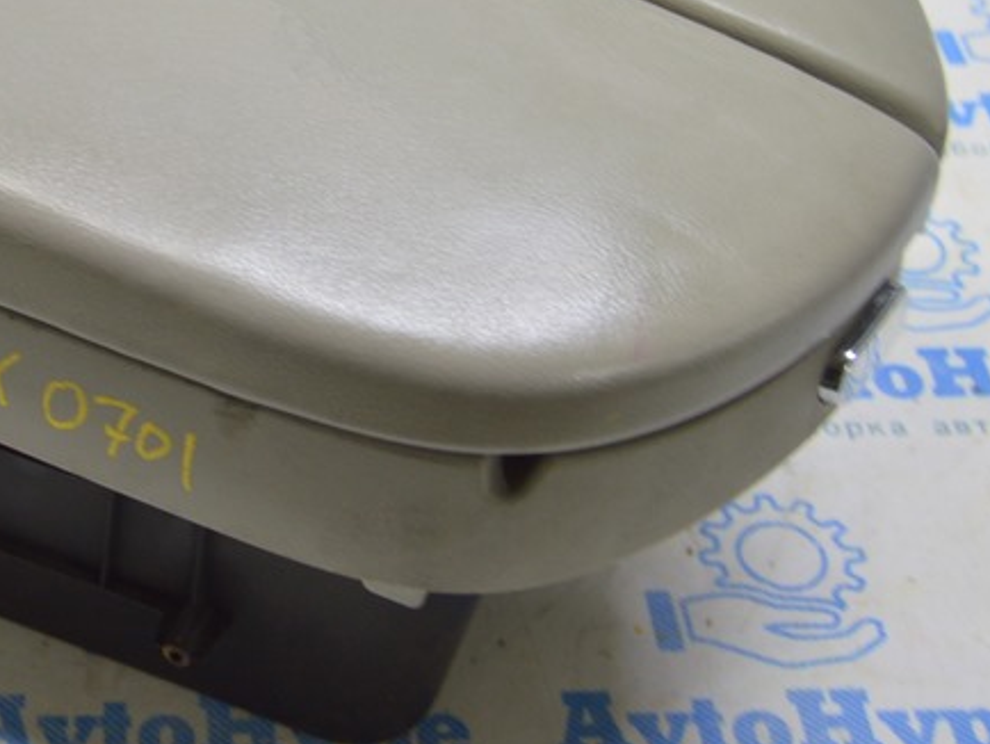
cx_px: 14
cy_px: 92
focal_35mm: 78
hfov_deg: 23.9
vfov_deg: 18.6
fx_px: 2236
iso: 400
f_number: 5.6
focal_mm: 23
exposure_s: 1/20
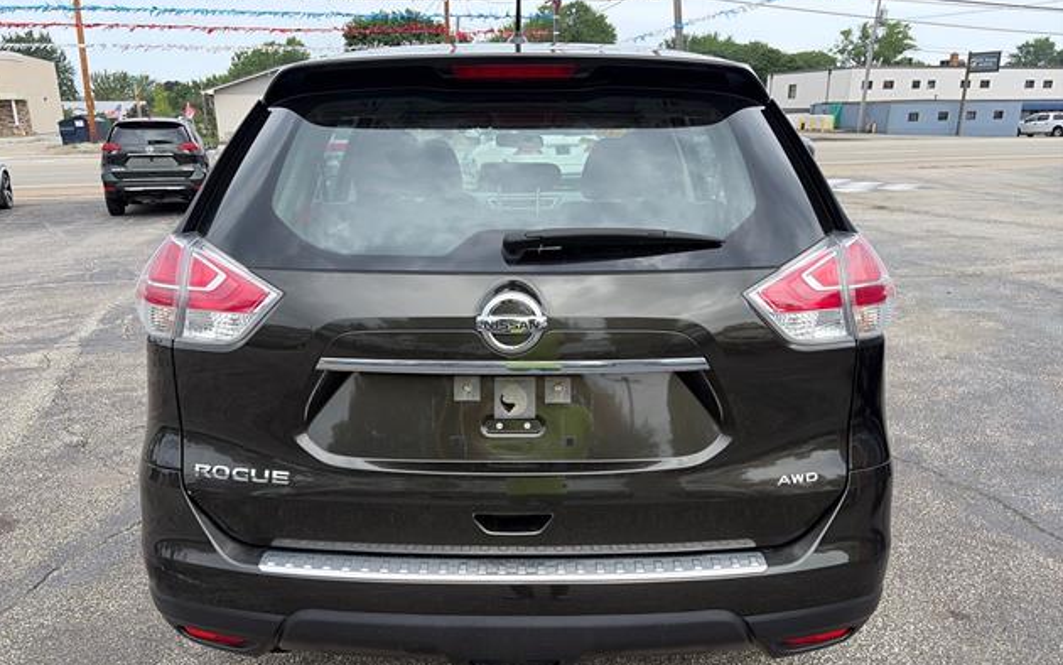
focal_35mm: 28
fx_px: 811
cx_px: 526
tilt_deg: -19.0
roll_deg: +1.3
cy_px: 380
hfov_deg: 66.5
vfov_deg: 44.4
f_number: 1.6
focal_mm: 5.96
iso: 50
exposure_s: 1/1099
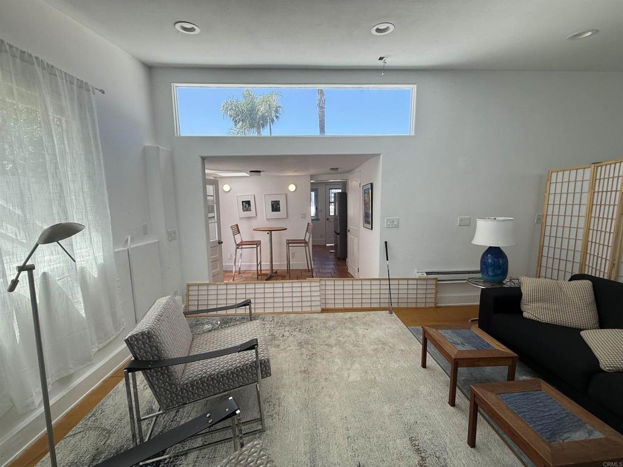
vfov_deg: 85.7
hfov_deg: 102.1
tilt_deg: -6.8
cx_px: 312
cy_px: 234
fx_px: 252
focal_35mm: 14
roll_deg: +0.7
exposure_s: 1/243
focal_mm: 2.22
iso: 64
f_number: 2.2
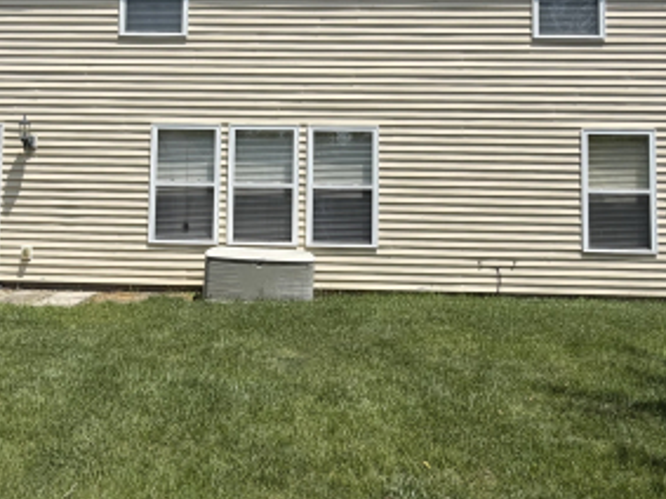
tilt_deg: +2.9
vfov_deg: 42.0
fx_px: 635
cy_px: 141
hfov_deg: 55.2
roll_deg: -0.6
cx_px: 286
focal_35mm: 33
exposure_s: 1/853
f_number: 2.2
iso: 20
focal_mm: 2.22
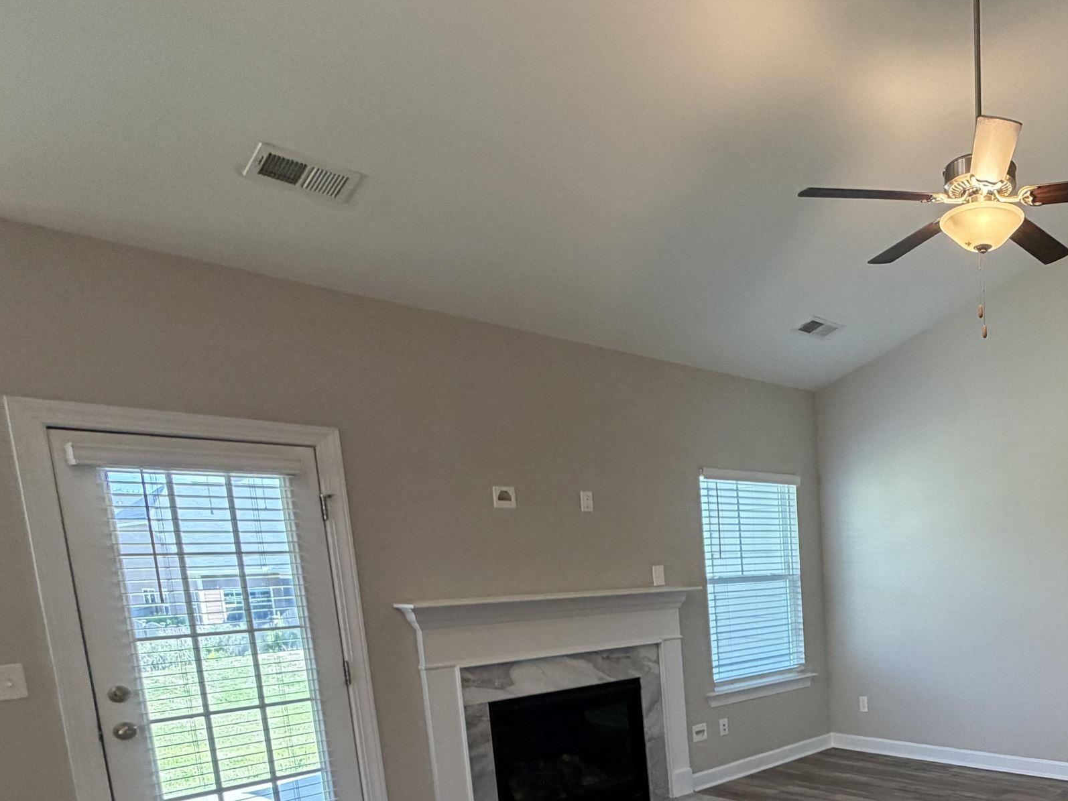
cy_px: 667
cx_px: 954
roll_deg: +2.3
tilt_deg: -7.6
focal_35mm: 27
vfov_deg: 47.8
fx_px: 833
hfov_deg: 56.7
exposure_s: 1/60
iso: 250
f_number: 2.2
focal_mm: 2.22
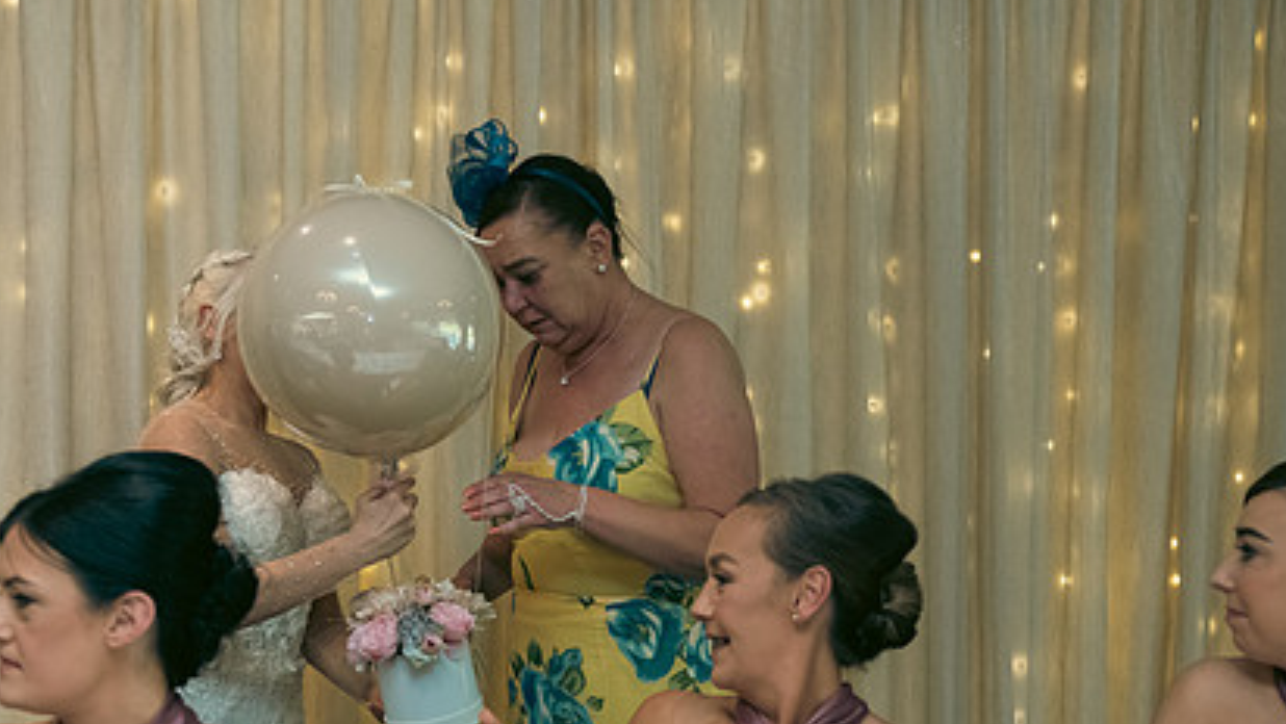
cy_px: 529
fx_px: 1910
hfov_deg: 37.1
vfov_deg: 21.3
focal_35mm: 56
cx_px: 556
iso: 800
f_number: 3.5
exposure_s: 1/160
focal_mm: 38
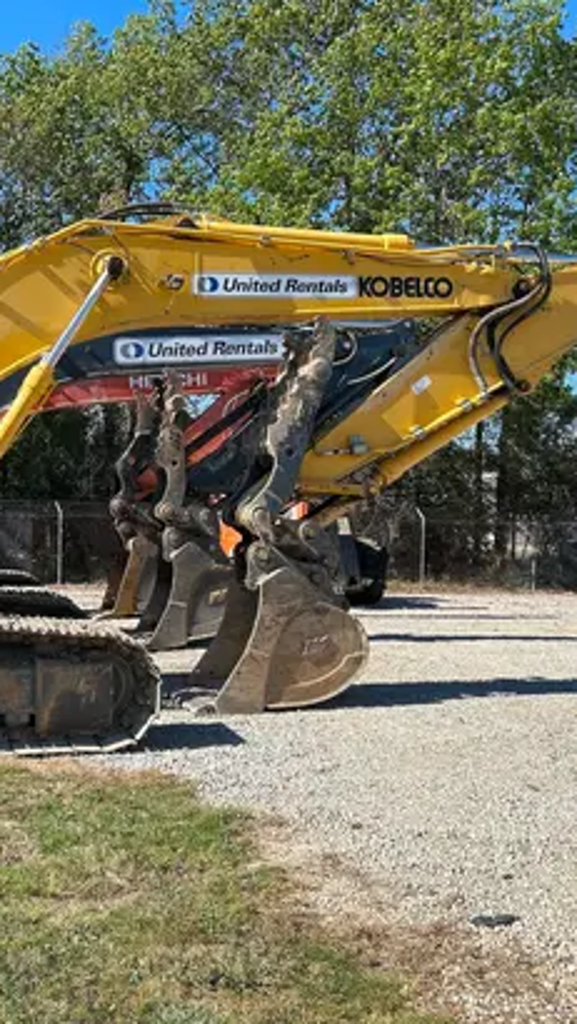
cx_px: 57
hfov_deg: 29.9
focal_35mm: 38
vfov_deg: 52.8
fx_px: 1032
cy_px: 511
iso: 50
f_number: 1.5
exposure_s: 1/2165
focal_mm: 5.7
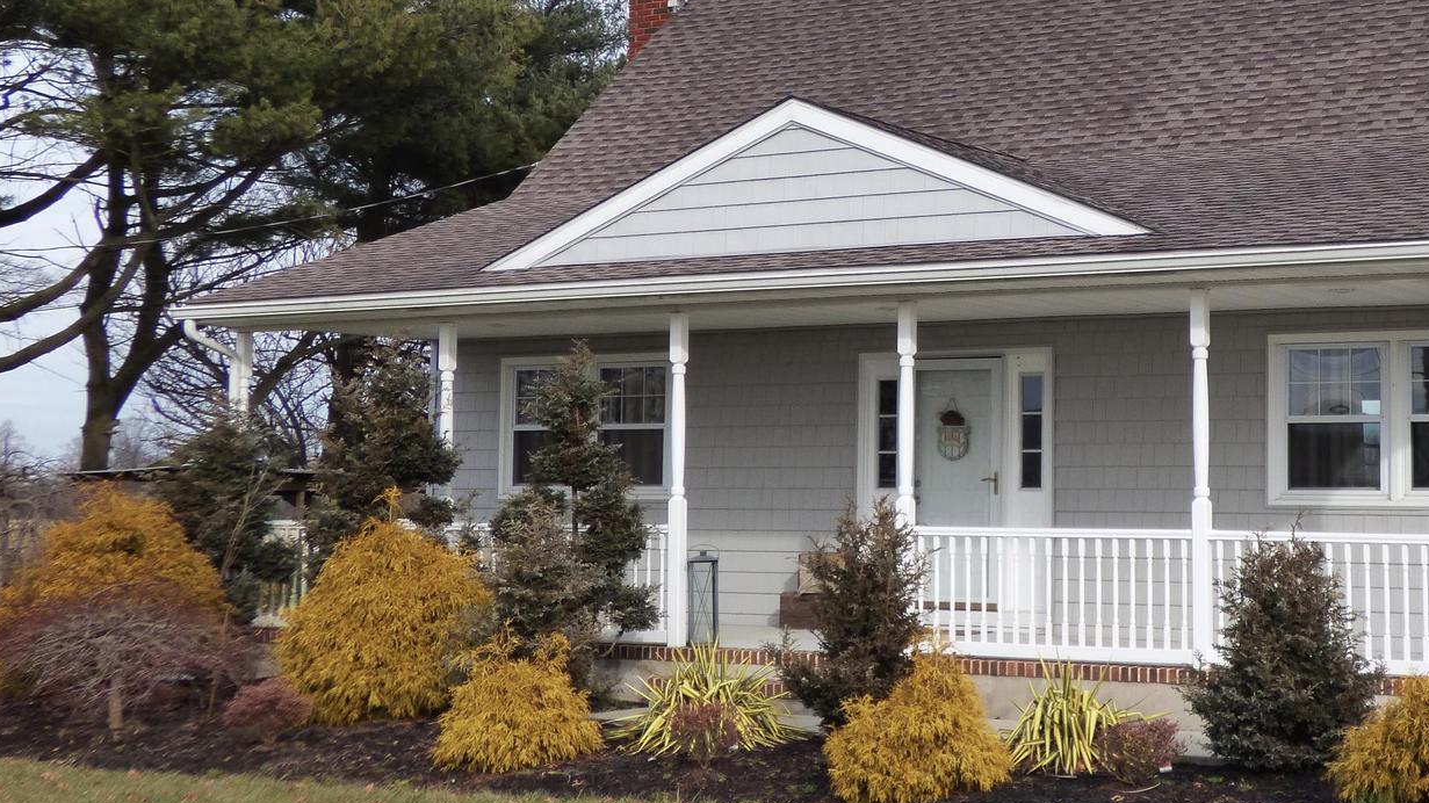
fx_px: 2197
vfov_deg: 20.7
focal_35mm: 58
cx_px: 1034
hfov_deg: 35.4
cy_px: 308
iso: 160
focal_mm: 5.78
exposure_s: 1/500
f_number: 3.4
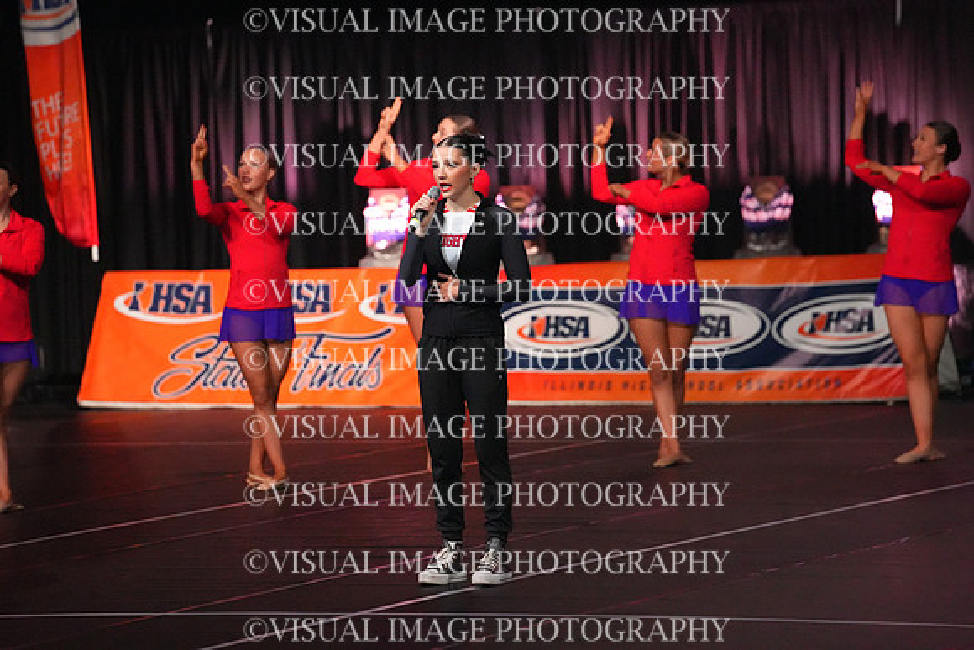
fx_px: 5412
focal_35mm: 200
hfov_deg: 10.3
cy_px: 325
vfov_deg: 6.9
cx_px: 487
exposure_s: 1/1250
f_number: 4
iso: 16000
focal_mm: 200
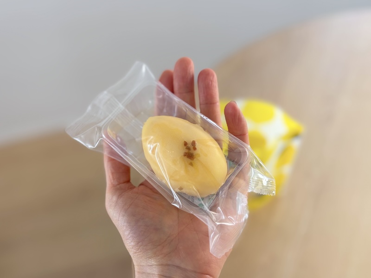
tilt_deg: -55.6
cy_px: 139
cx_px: 186
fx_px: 279
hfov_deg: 67.3
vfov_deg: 53.1
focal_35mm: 26
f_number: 1.6
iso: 100
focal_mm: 5.96
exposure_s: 1/122
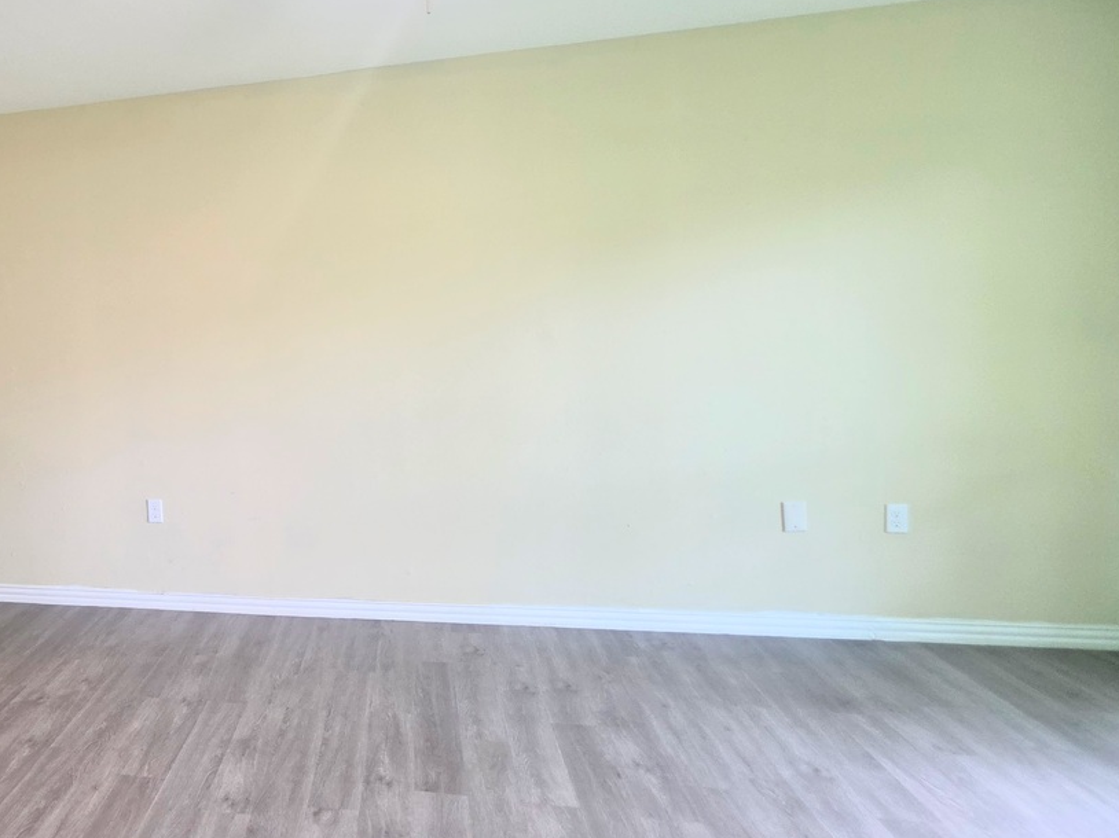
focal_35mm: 23
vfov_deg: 58.8
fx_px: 743
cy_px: 386
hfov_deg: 66.2
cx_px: 203
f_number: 1.9
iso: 160
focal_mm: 2.2
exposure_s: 1/60
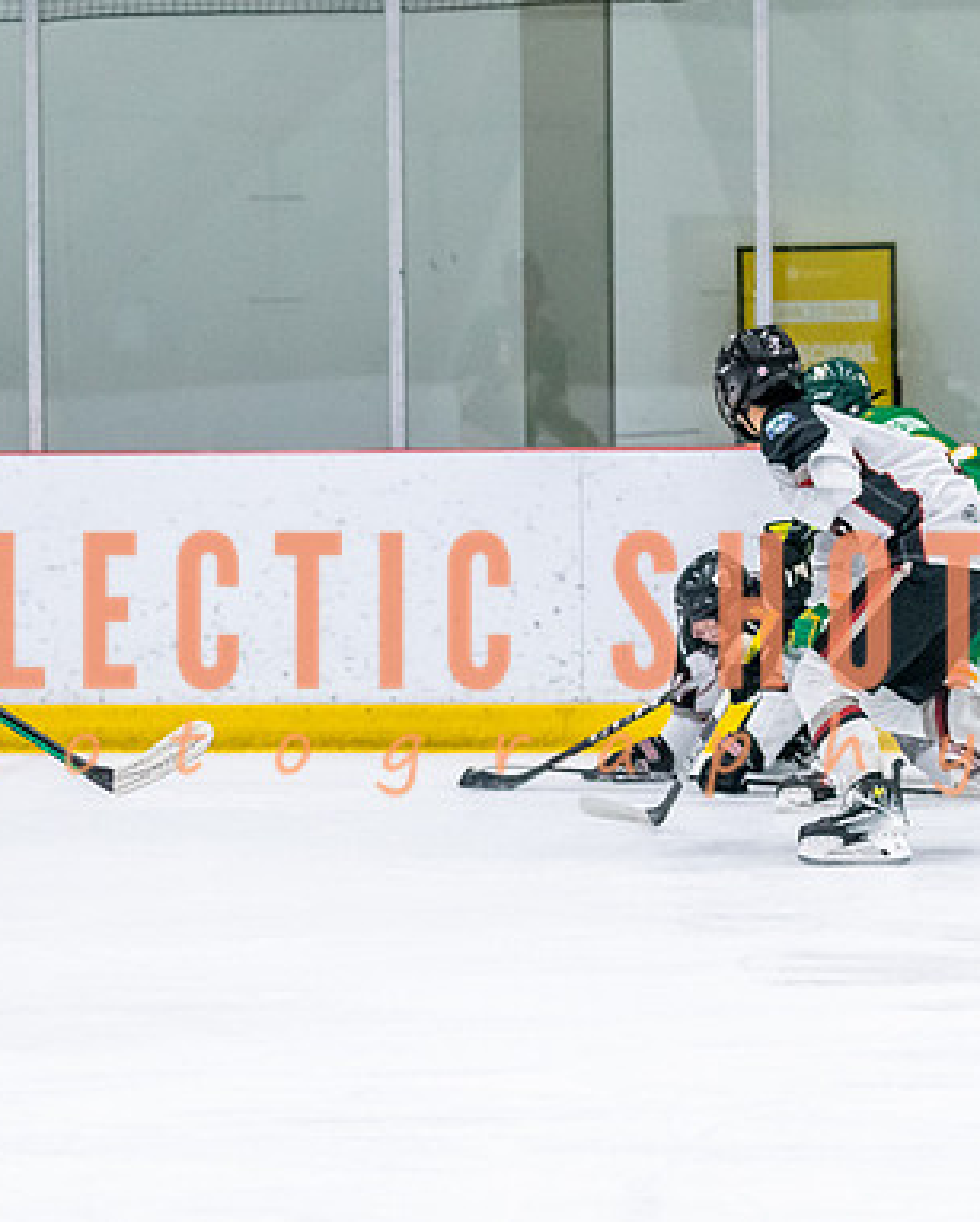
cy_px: 584
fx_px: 7967
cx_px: -203
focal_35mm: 220
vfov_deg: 8.8
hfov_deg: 7.0
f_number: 2.8
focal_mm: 98
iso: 4000
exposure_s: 1/800
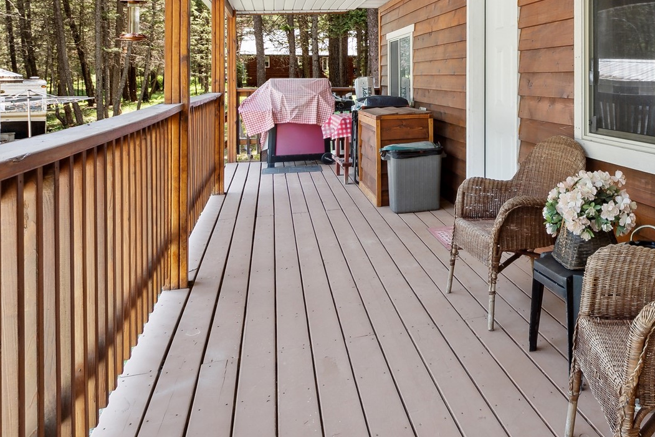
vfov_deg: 40.1
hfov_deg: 55.3
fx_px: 564
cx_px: 540
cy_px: 71
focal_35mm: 31
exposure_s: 1/60
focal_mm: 10
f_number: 6.3
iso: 200
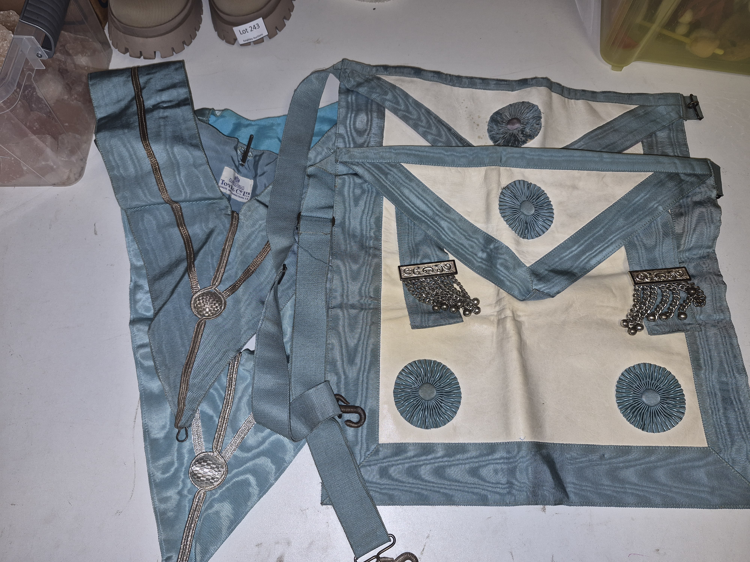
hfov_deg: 73.9
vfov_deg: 58.9
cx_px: 375
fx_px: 498
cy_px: 281
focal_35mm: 23
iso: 40
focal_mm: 5.4
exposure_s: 1/50
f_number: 1.8
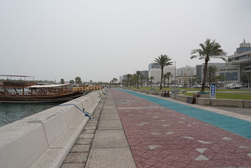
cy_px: 87
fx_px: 188
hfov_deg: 67.3
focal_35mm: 27
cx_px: 118
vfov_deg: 47.9
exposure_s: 1/100
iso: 400
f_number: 16
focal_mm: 24
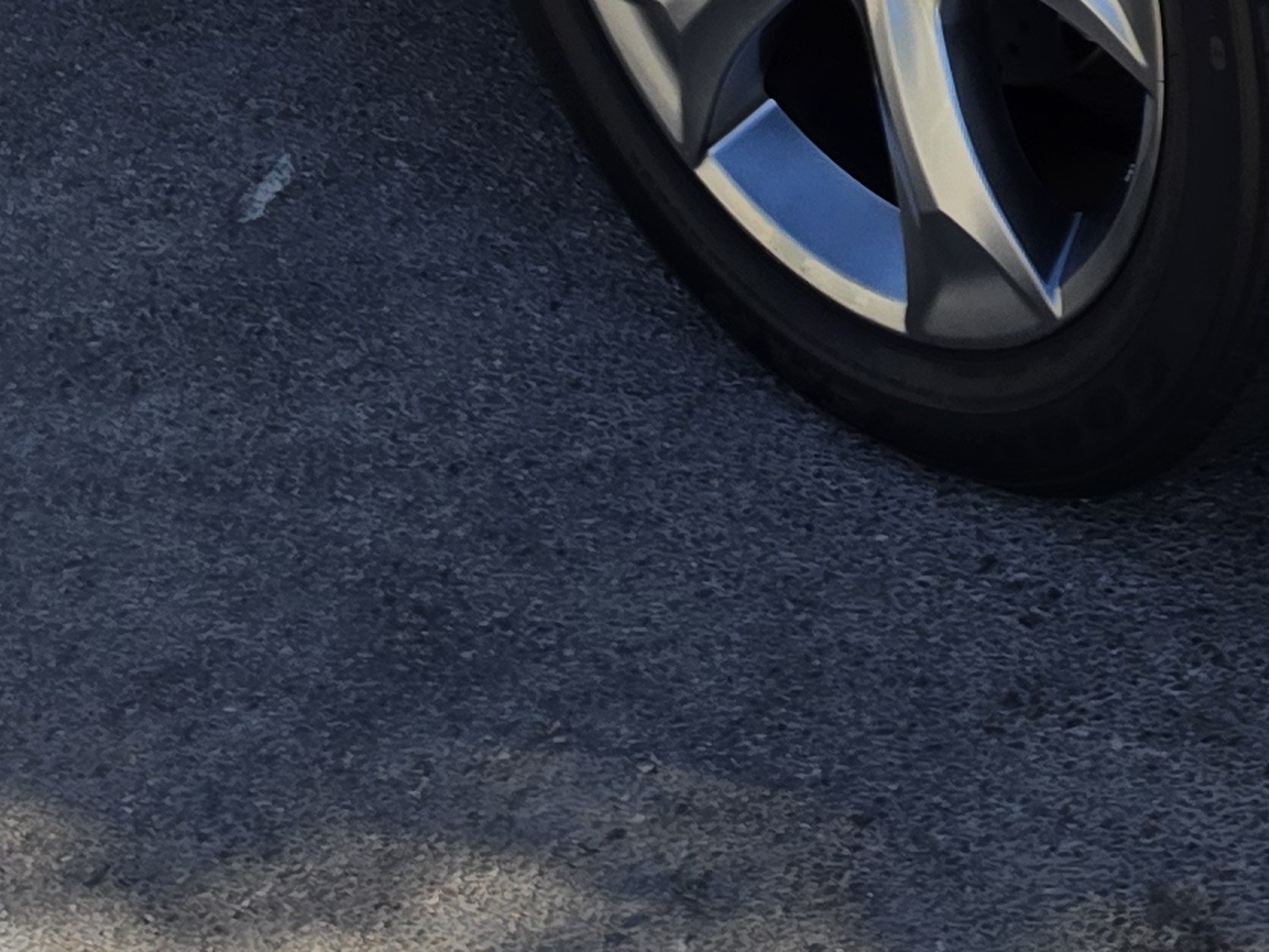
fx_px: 4033
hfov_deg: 17.5
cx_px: 1255
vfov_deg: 11.9
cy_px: -1022
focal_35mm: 110
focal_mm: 6.5
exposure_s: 1/4235
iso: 64
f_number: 1.4
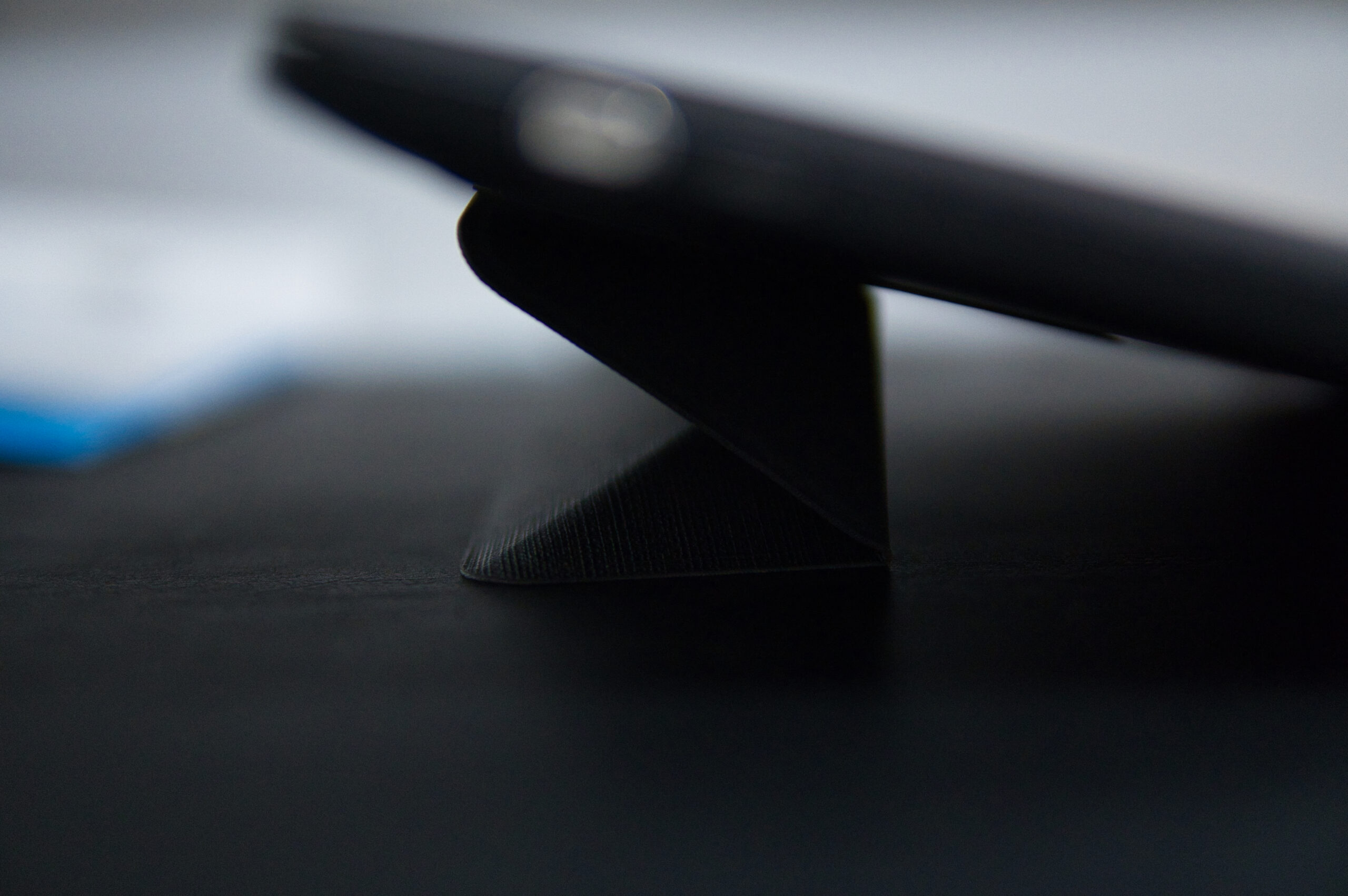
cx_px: 674
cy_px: 448
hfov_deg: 43.6
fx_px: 1684
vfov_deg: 29.8
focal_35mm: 45
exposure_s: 1/160
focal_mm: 30
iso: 2000
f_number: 1.4
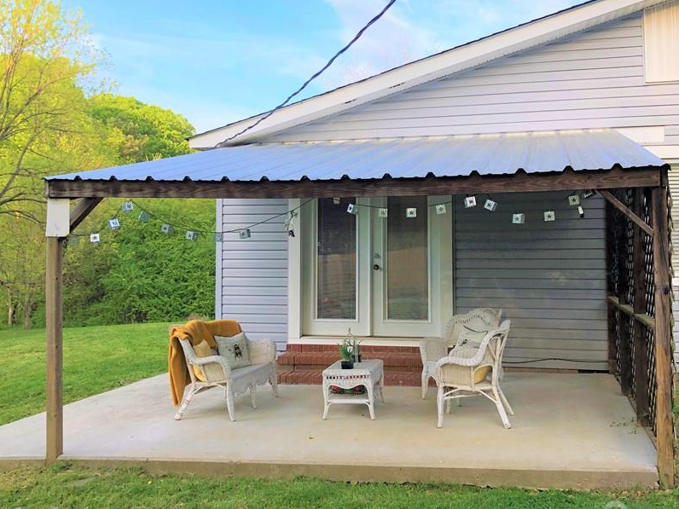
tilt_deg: +2.2
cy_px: 236
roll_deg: +0.4
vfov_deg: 39.6
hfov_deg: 51.3
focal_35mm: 36
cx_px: 372
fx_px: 706
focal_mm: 4
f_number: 1.8
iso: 20
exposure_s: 1/349
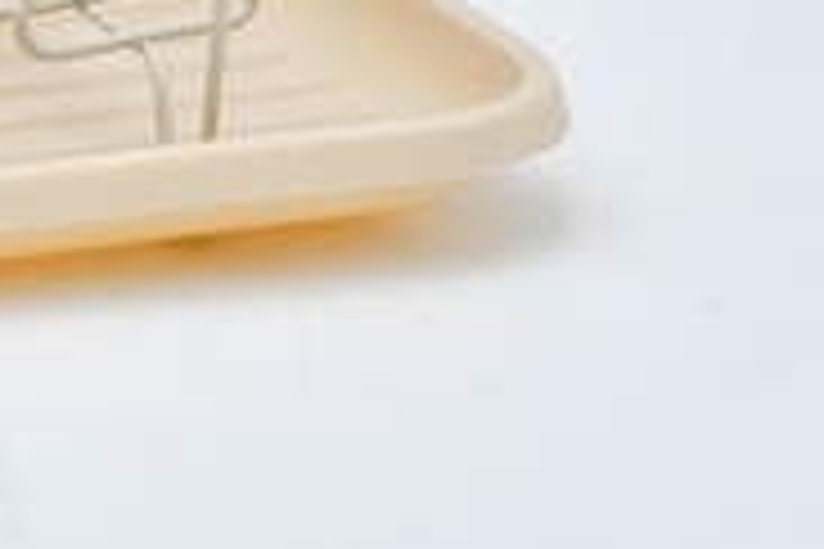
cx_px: -973
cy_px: -493
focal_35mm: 688
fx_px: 15746
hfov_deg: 3.0
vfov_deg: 2.0
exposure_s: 1/30
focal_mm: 105
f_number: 13
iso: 100
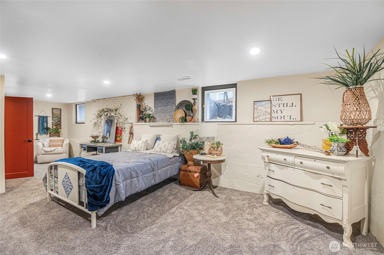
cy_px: 128
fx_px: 160
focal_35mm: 15
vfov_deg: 77.2
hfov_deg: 100.4
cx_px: 192
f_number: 4.5
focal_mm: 15
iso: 1600
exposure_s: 1/20
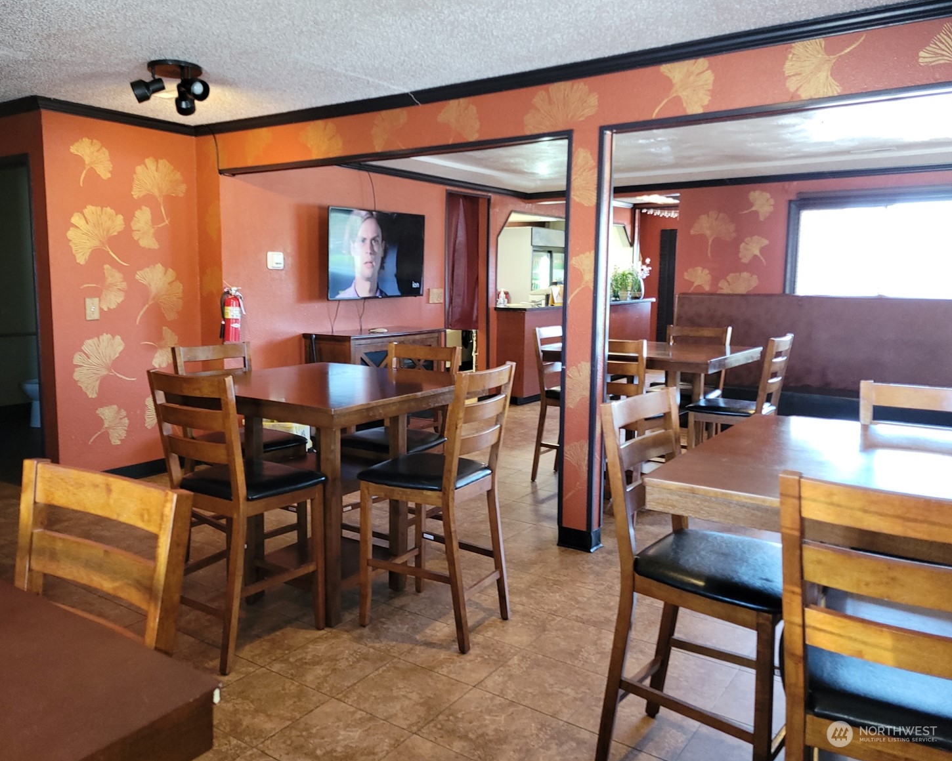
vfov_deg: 51.5
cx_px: 431
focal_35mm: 28
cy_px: 371
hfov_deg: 62.1
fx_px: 789
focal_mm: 5.4
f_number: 1.8
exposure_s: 1/20
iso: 160
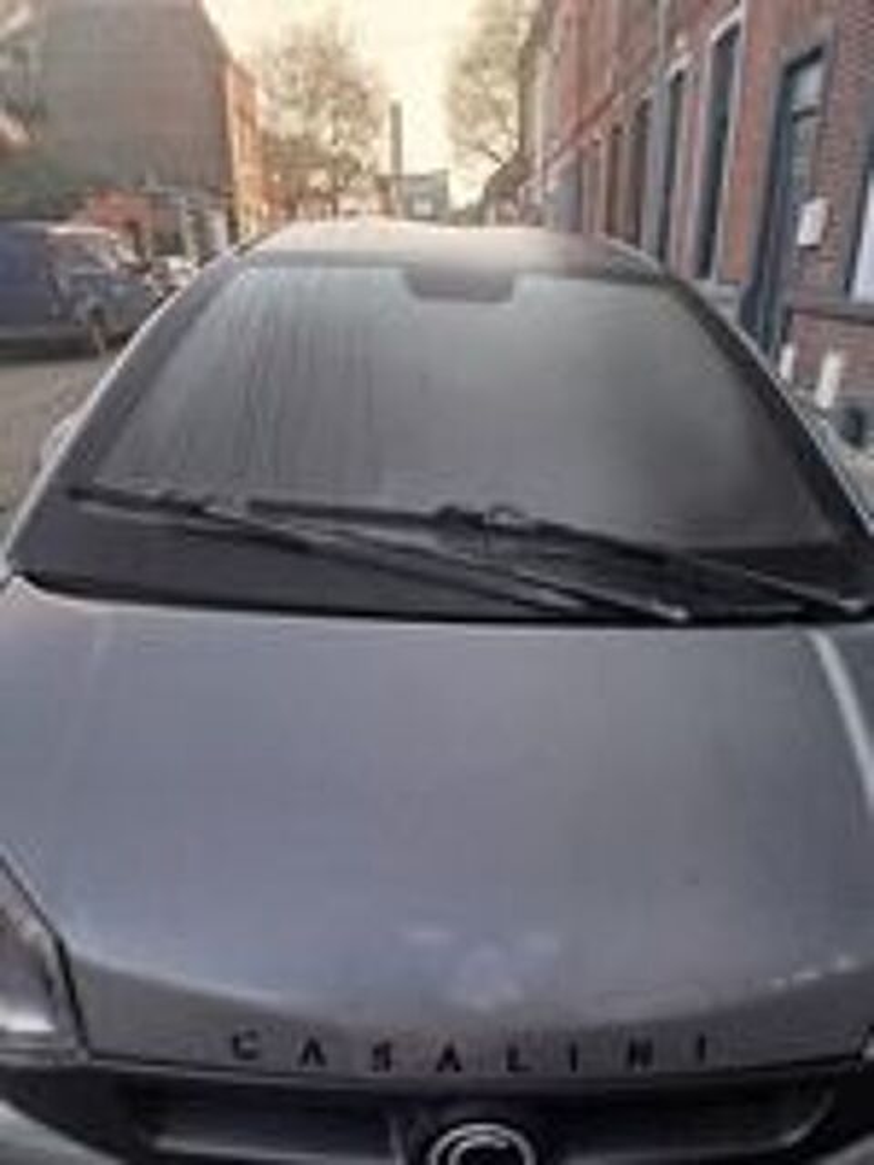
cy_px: 582
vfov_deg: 71.6
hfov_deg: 56.8
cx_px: 437
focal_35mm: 24
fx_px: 808
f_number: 1.7
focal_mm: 5.31
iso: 50
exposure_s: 1/151
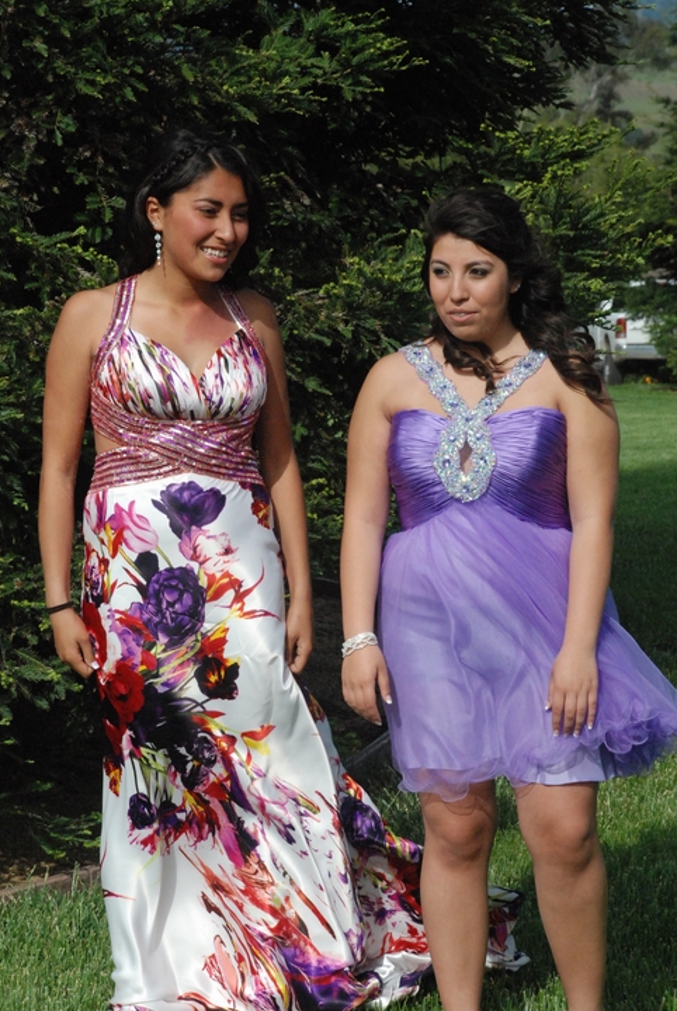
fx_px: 3516
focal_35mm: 125
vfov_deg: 16.4
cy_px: 514
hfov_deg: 11.0
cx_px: 331
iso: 1600
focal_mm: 80
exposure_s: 1/2000
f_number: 11
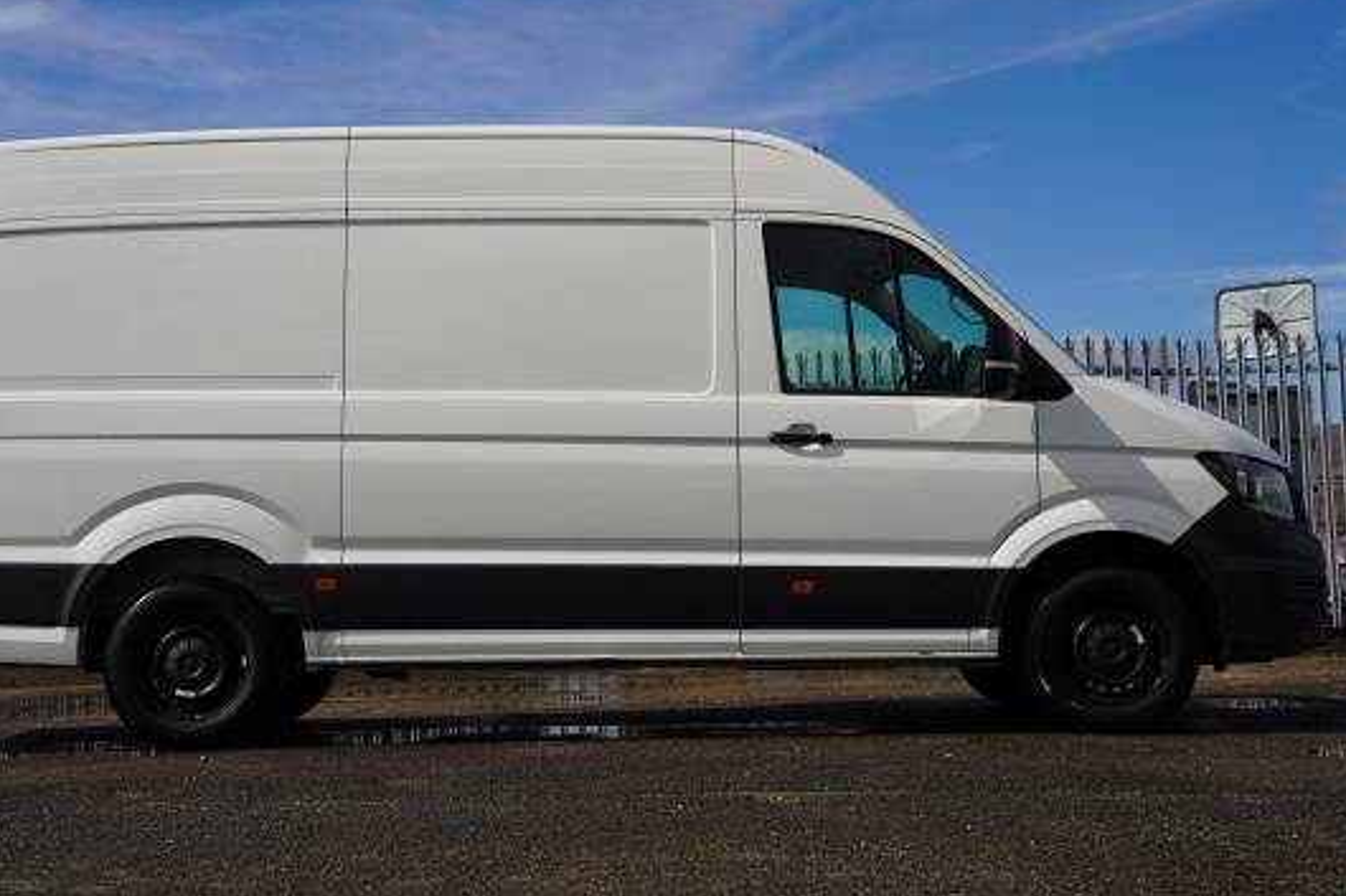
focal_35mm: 59
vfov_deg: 23.0
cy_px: 383
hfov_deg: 34.0
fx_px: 2199
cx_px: 604
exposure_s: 1/640
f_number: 5
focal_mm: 48.7
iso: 100
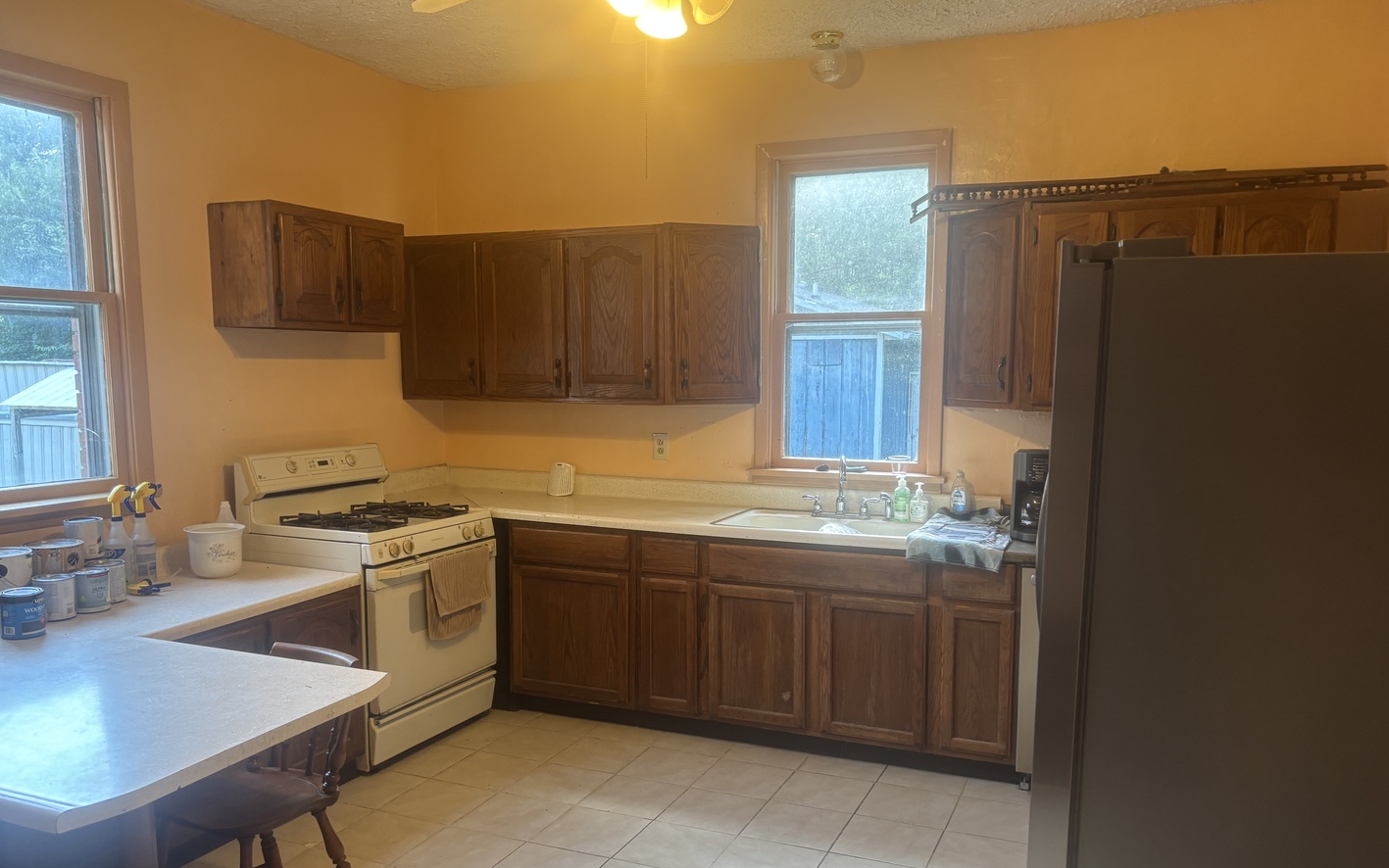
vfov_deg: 44.4
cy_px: 497
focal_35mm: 28
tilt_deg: -6.7
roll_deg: -0.3
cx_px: 695
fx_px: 1060
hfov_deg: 66.5
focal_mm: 5.96
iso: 125
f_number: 1.6
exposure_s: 1/60
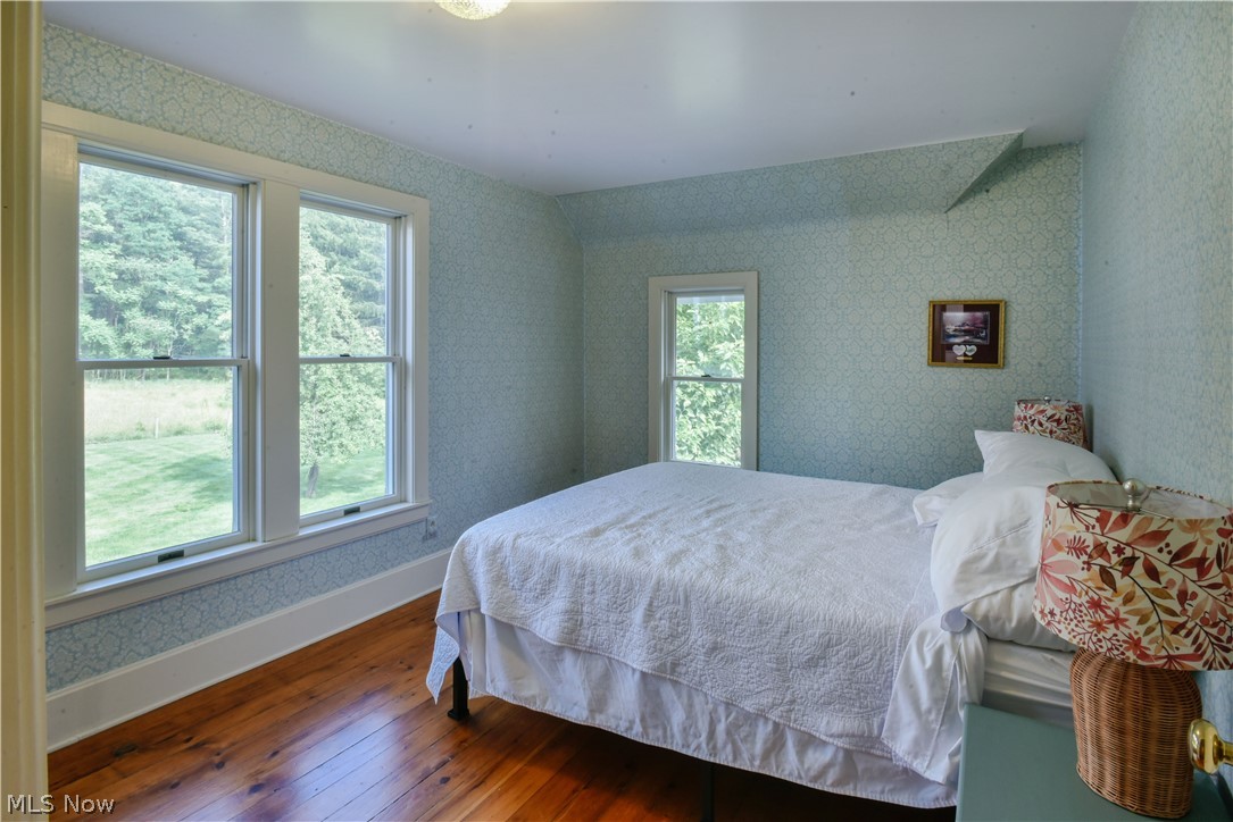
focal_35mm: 17
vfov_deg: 70.5
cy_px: 411
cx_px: 616
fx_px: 582
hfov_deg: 93.3
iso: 800
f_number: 22
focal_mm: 17
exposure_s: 1/5
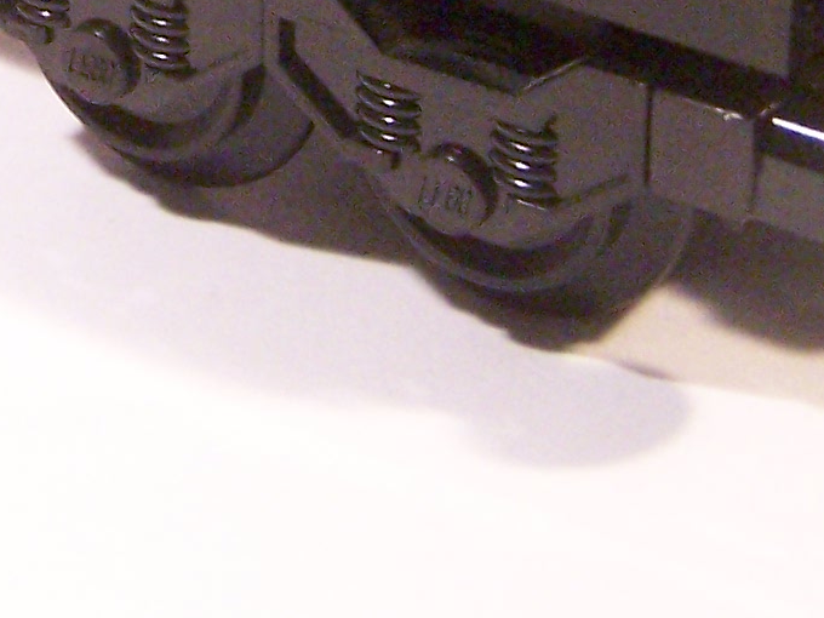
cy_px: -450
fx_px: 3428
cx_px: -40
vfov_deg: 9.8
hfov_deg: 13.5
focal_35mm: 144
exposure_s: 1/30
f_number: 3.2
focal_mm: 6.3
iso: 400
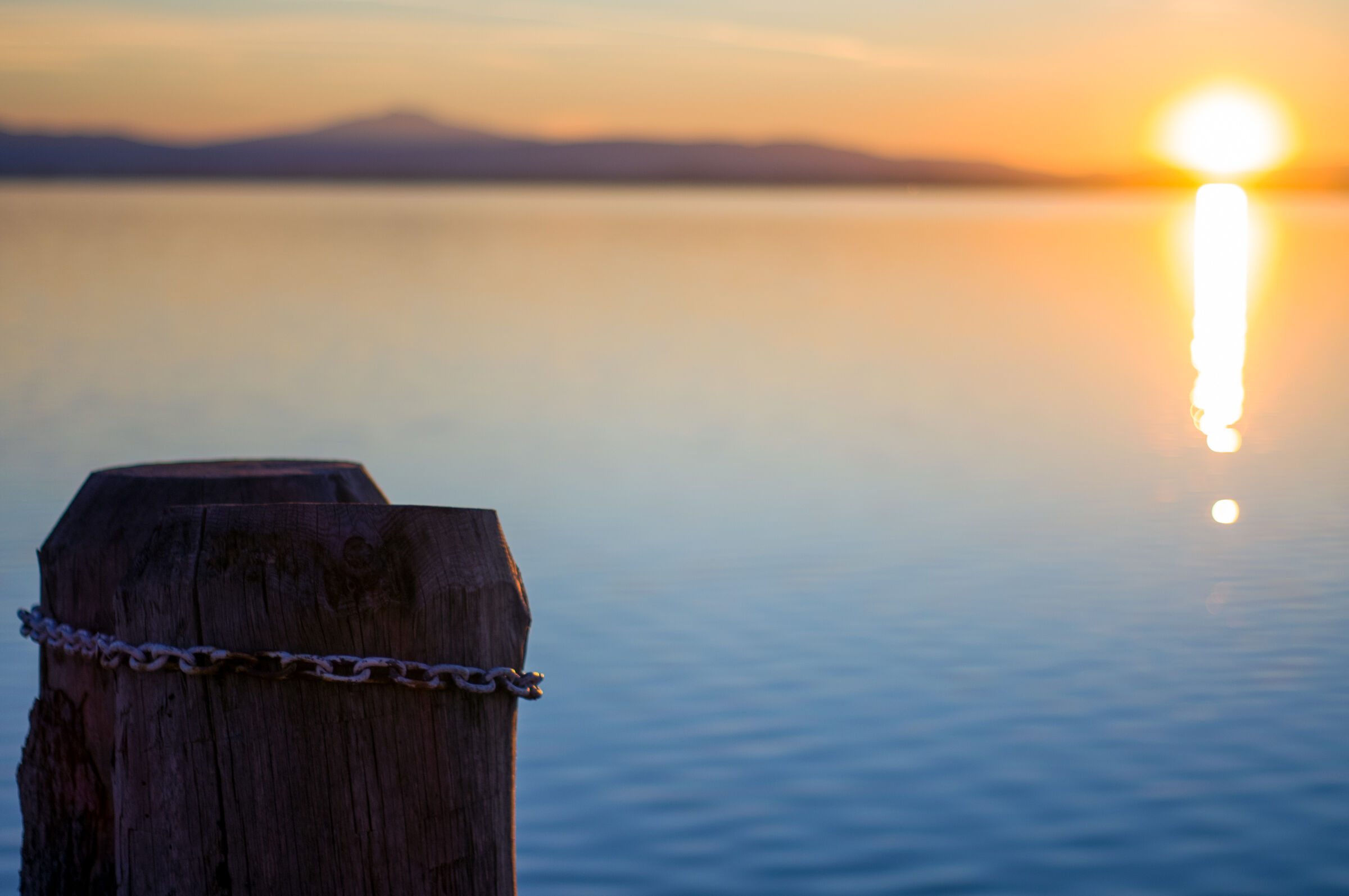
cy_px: 448
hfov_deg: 27.0
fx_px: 2807
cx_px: 674
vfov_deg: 18.1
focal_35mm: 75
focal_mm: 50
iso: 100
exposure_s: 1/2500
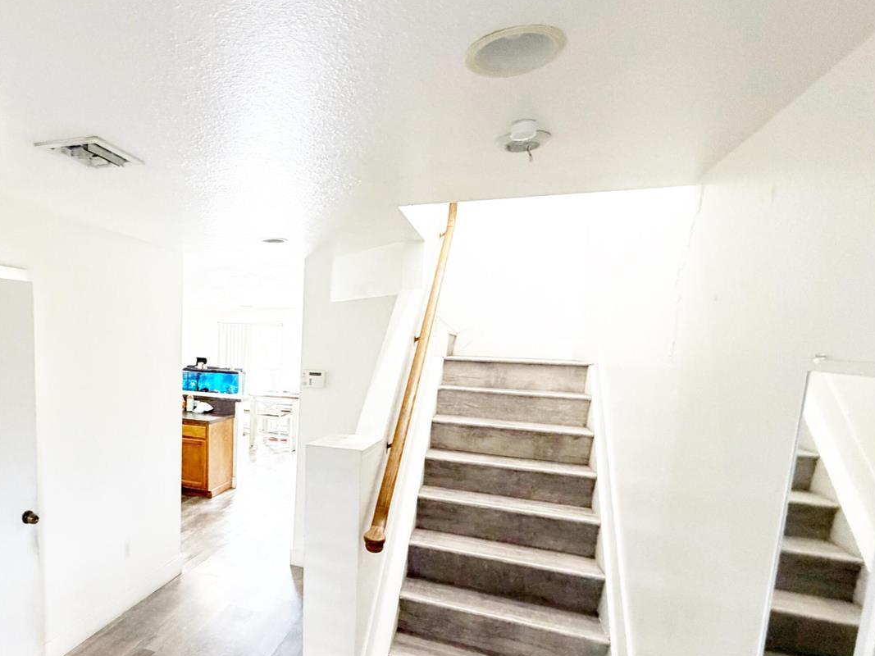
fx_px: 531
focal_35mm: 21
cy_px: 403
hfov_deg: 75.7
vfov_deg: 62.7
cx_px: 270
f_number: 2.2
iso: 400
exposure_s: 1/60
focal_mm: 2.22
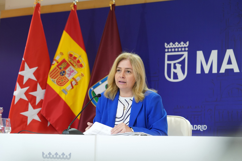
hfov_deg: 22.9
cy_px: 80
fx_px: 598
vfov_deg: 15.4
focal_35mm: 89
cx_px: 121
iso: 3200
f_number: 4.5
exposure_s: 1/320
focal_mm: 89
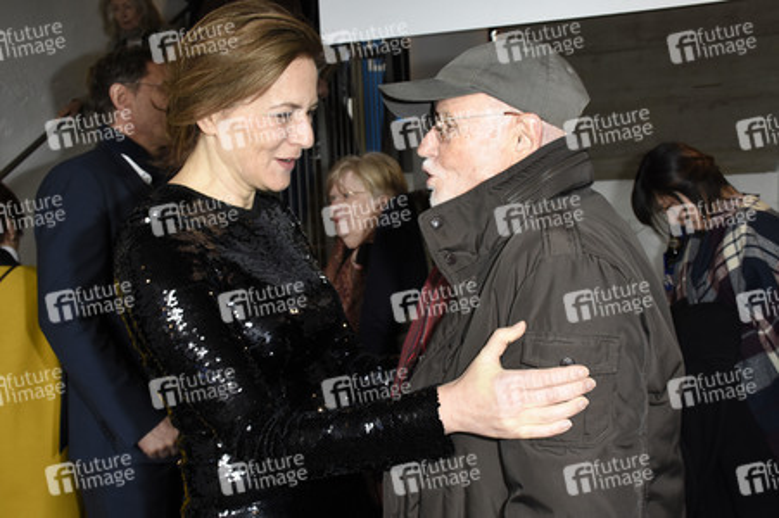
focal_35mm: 39
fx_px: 843
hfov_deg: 49.6
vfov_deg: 34.2
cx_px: 390
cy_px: 259
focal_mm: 26
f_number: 6.3
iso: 640
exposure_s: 1/60
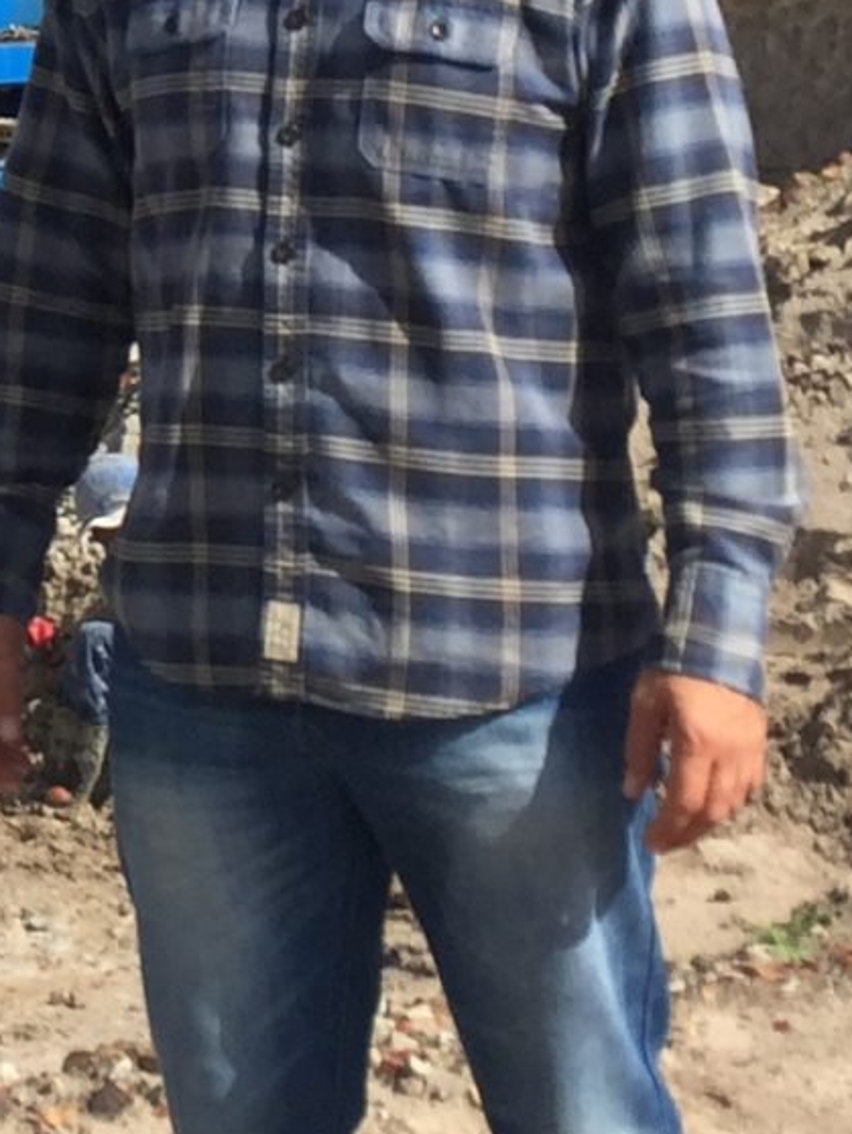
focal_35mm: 133
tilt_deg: +4.2
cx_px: -565
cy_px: -348
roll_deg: +1.4
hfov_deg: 10.6
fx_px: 4361
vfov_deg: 14.2
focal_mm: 4.15
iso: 32
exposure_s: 1/2326
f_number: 2.2
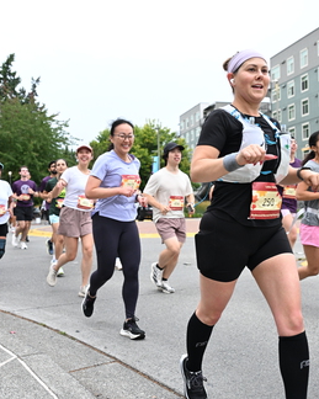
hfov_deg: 34.9
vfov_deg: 42.9
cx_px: 148
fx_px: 508
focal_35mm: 43
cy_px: 188
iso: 1600
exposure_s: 1/800
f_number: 4
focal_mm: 27
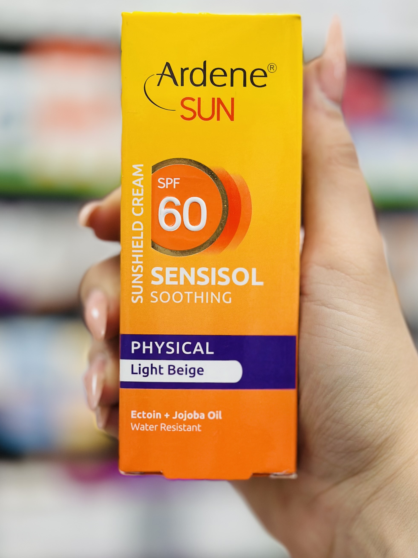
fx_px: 1191
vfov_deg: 26.3
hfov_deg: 19.9
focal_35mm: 74
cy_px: 279
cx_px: 223
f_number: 1.78
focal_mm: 6.86
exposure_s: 1/130
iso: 64
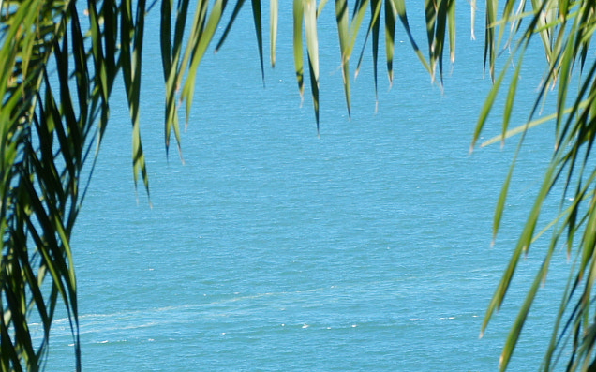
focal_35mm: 271
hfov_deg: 7.7
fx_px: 4394
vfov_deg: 4.8
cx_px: 1
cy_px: 631
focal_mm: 55
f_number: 8
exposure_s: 1/320
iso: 200
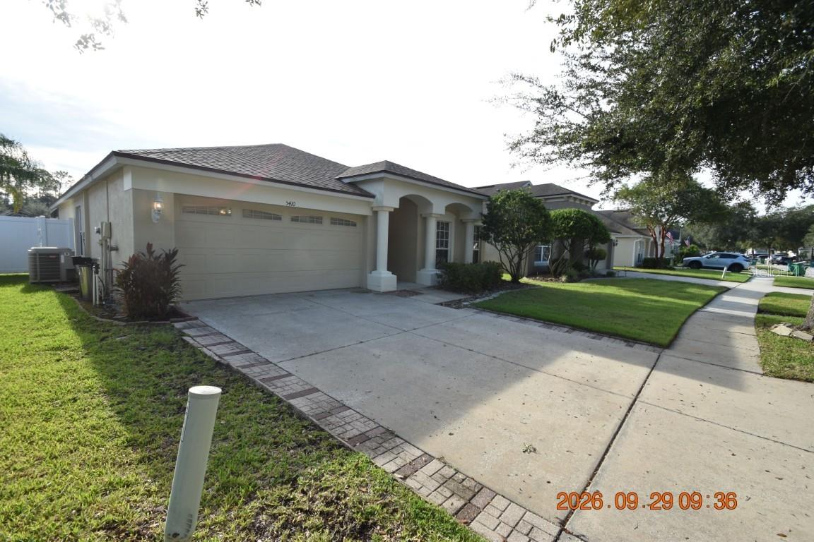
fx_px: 339
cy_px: 271
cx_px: 407
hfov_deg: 100.4
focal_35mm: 15
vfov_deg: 77.3
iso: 200
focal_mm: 10
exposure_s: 1/350
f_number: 9.5
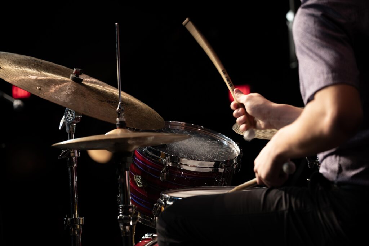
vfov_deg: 13.0
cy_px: 123
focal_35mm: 105
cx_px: 184
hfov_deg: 19.5
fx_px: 1075
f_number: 4
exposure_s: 1/125
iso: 2000
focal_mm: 105
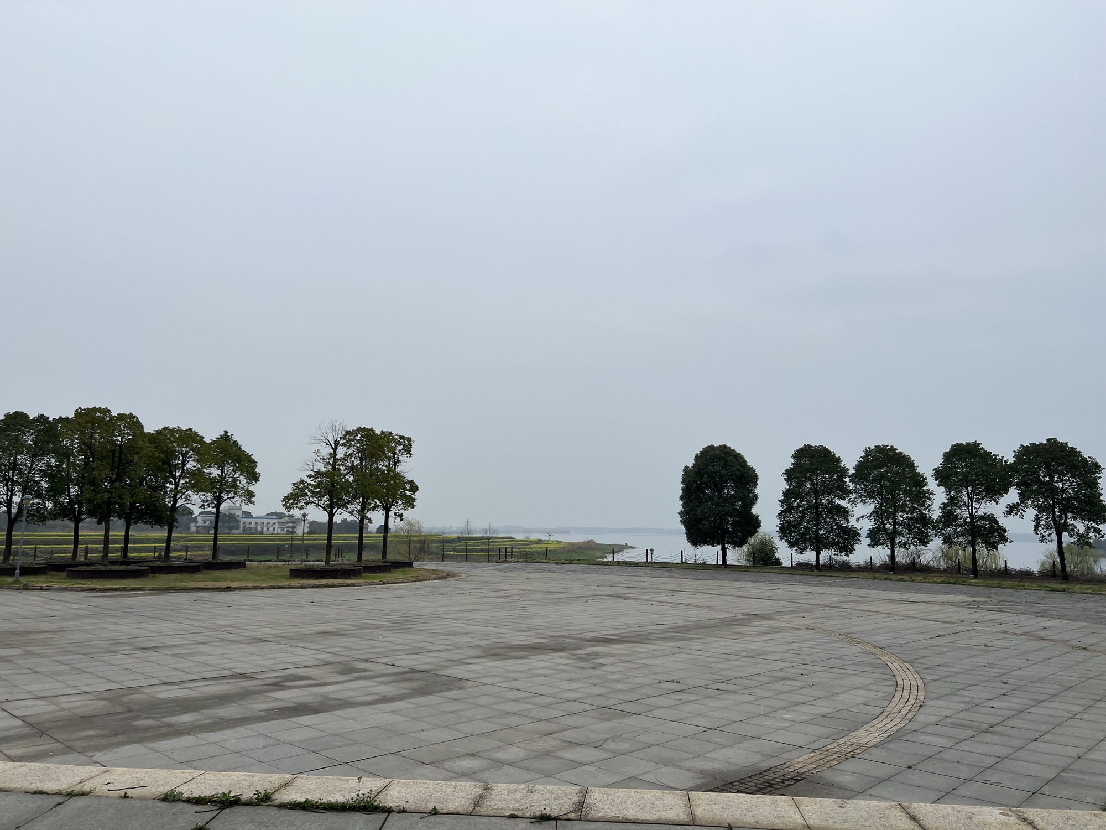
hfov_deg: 67.3
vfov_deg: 53.1
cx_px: 553
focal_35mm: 26
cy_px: 415
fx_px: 831
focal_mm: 5.7
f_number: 1.5
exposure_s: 1/2841
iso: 50
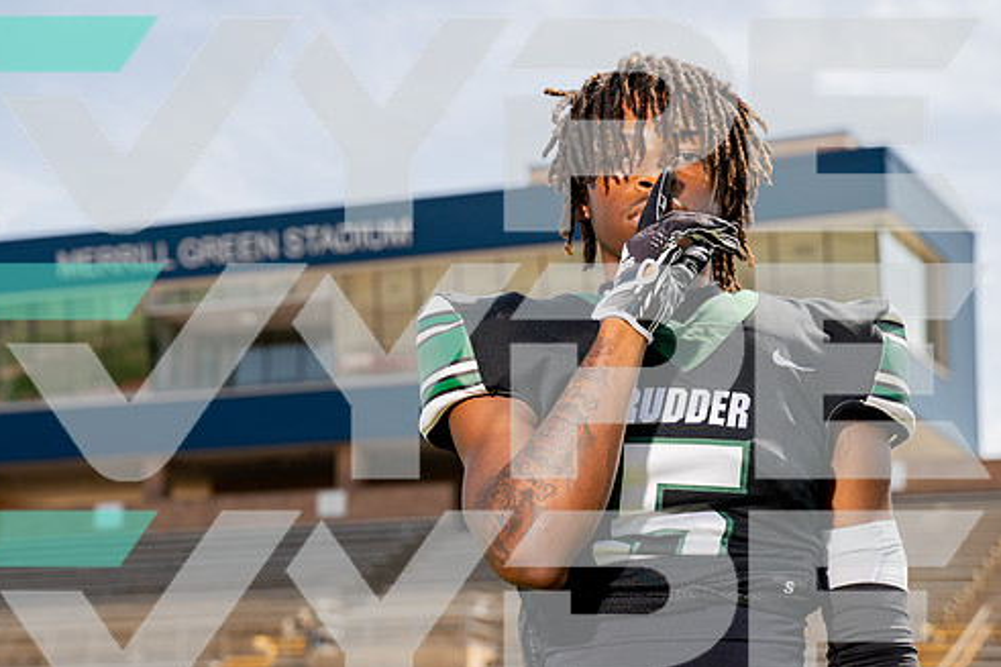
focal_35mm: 91
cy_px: 369
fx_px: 2529
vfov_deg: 15.0
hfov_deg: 22.4
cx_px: 465
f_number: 5
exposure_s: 1/1600
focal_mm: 70
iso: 100
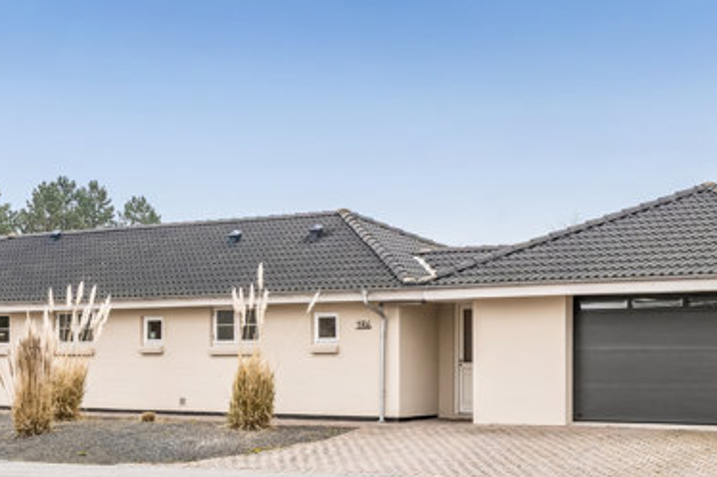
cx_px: 345
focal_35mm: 63
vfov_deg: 21.5
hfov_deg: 32.1
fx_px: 1245
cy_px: 352
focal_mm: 19.5
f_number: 9
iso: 250
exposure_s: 1/250
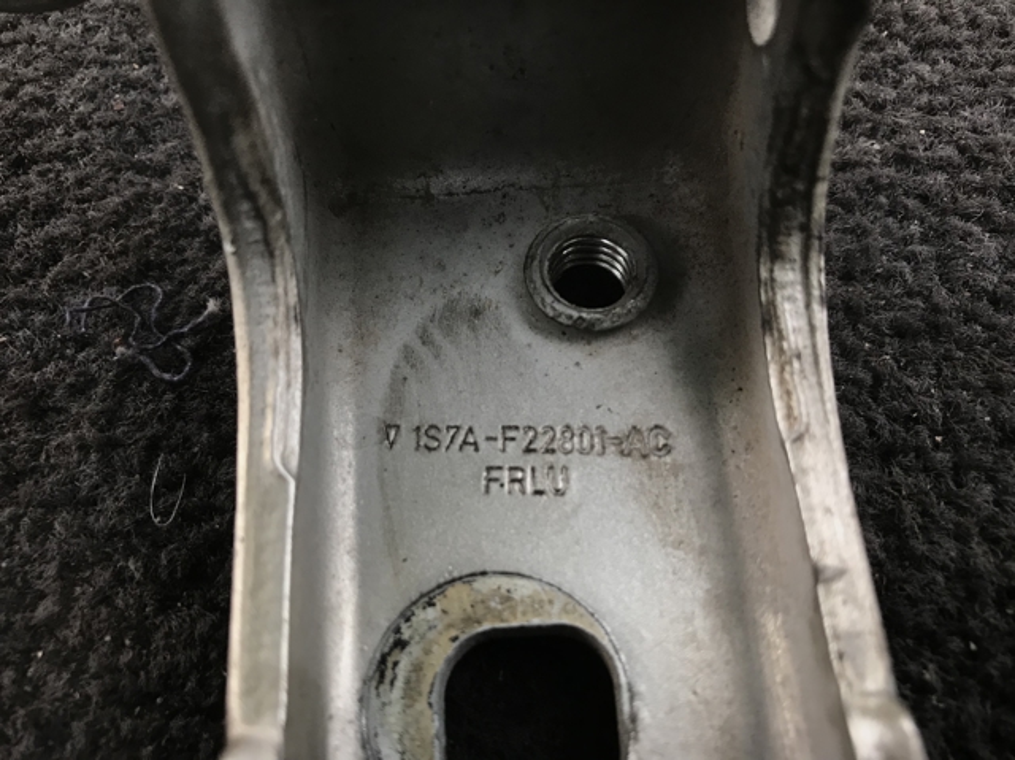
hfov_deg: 63.5
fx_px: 820
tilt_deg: -68.6
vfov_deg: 49.7
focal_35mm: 28
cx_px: 508
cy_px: 380
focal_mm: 3.99
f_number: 1.8
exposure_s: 1/33
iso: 20
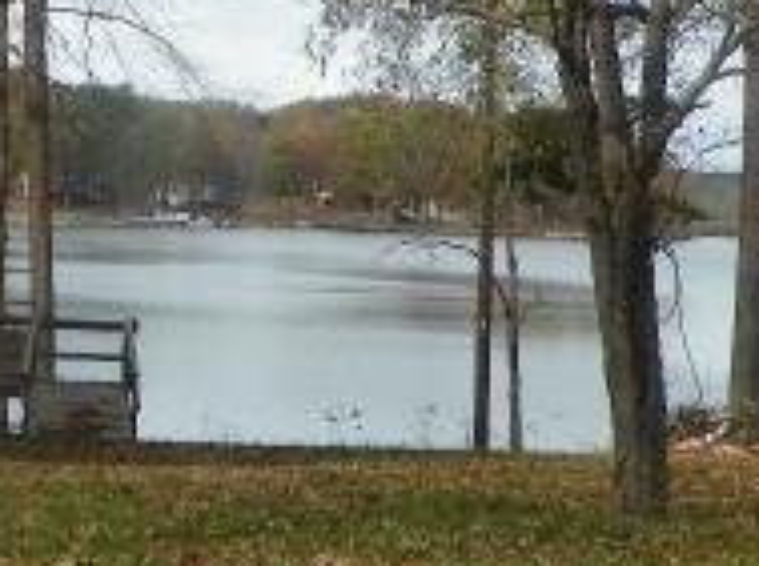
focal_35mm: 112
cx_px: -48
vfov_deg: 12.9
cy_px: -84
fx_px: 2451
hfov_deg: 17.1
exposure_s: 1/320
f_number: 4.5
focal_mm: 5.9
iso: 64
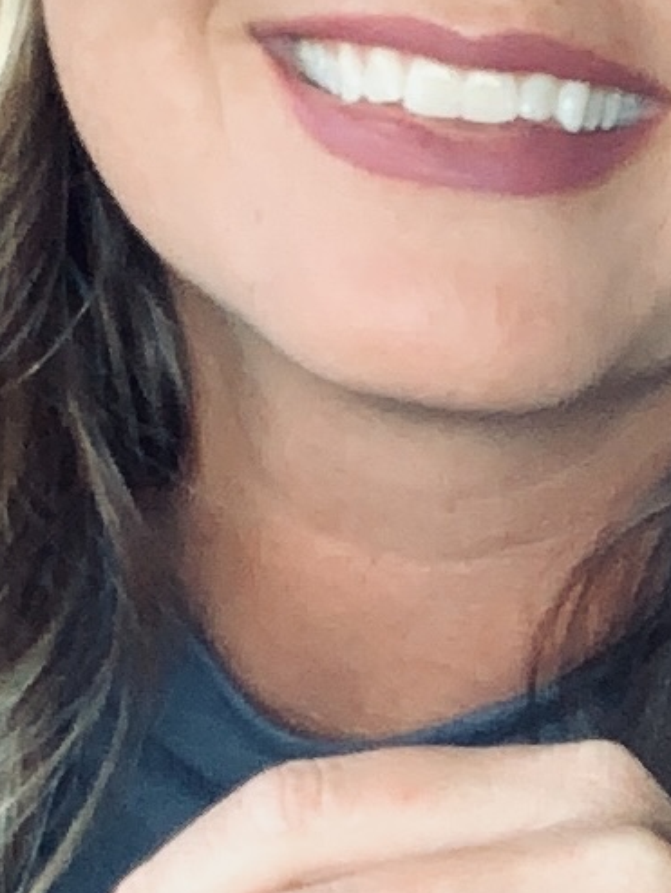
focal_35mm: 200
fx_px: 5165
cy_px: 889
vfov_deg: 9.8
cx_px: 1150
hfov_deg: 7.3
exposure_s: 1/79
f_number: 2.2
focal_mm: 2.87
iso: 64
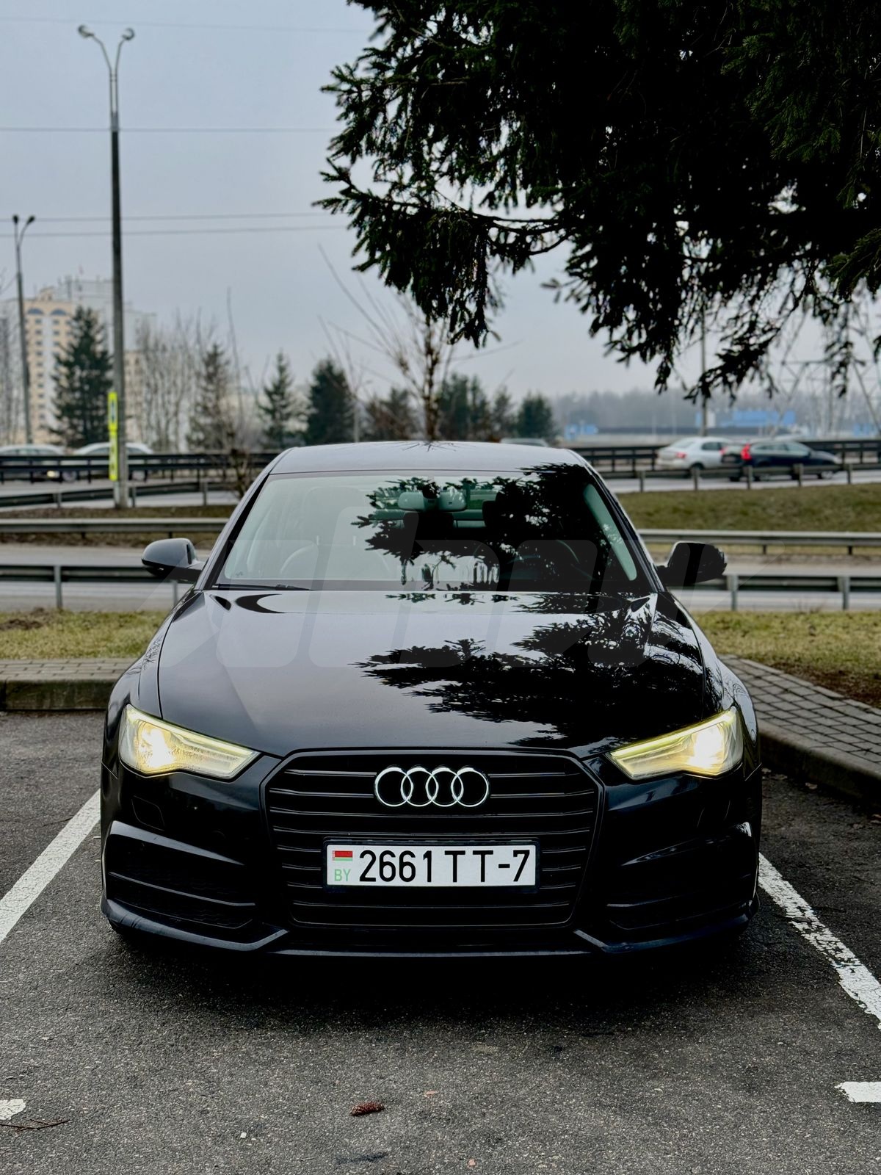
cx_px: 440
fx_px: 1629
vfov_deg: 39.7
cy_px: 588
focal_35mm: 48
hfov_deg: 30.3
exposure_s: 1/82
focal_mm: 6.76
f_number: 1.78
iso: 100
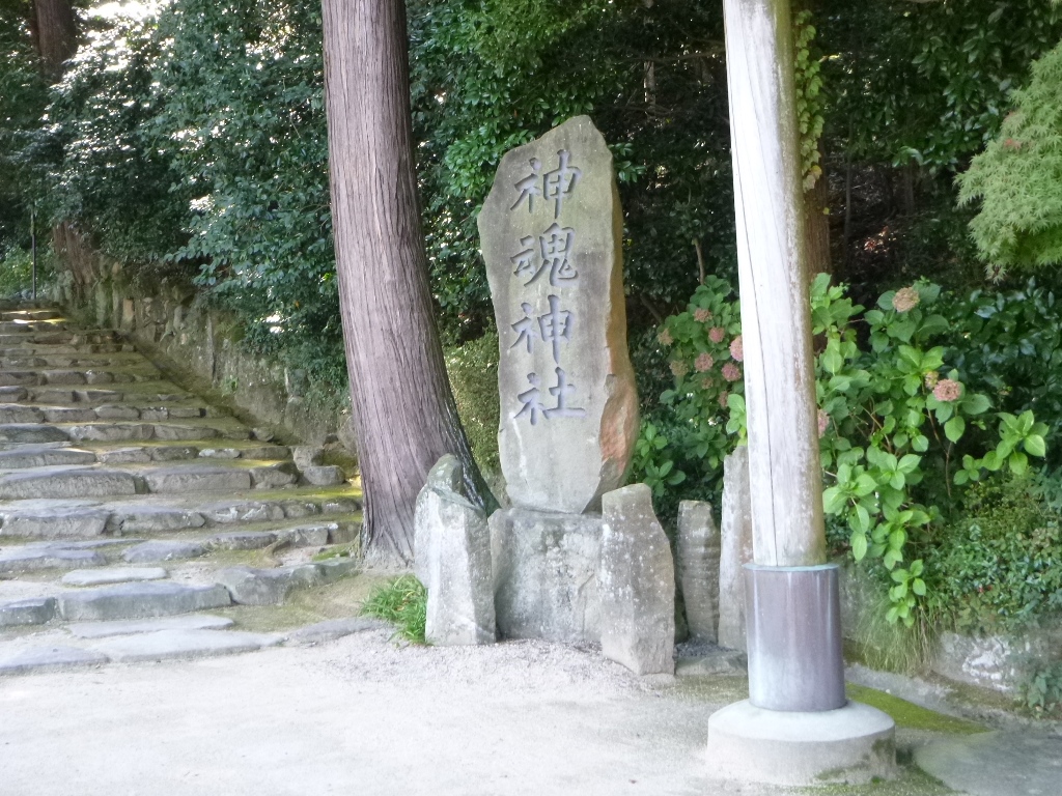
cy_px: 398
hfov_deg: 42.9
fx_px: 1350
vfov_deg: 32.9
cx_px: 531
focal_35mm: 44
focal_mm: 7.9
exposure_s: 1/40
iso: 400
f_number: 4.7
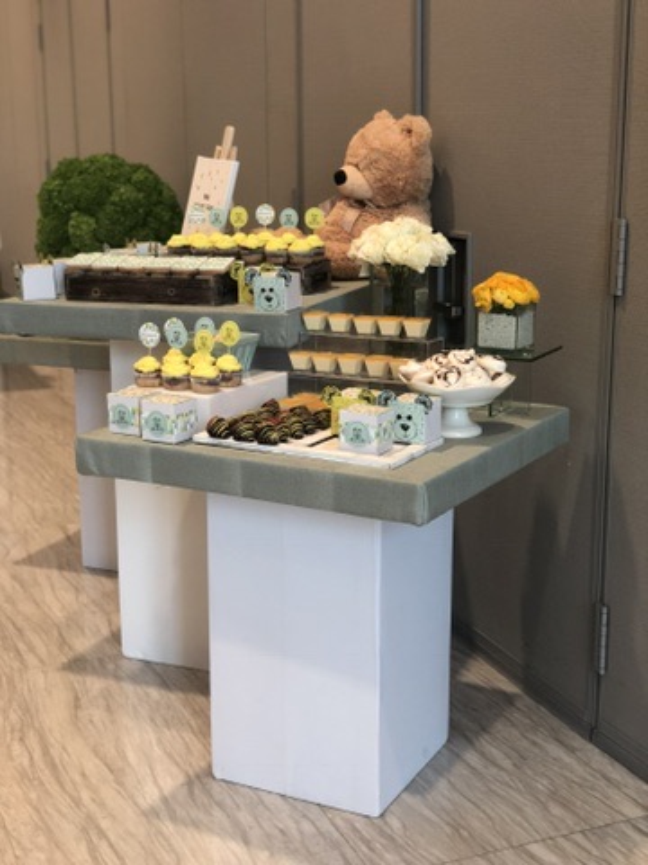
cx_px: 324
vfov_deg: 36.8
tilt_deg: -11.9
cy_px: 432
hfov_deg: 28.0
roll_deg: -0.6
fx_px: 1298
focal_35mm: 52
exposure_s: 1/40
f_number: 2.4
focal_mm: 6
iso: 100
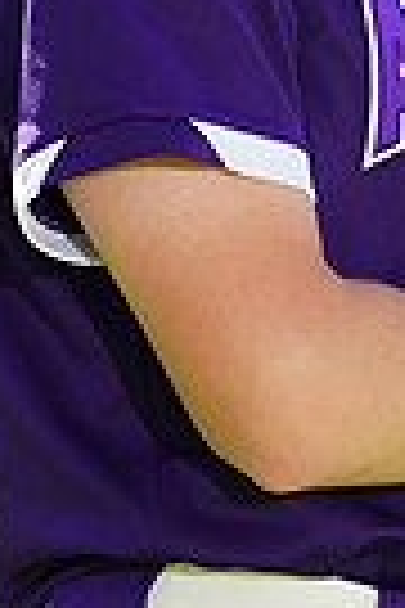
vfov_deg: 1.6
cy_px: -311
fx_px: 21531
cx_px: 310
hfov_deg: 1.1
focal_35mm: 1276
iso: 200
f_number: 10
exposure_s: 1/125
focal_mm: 297
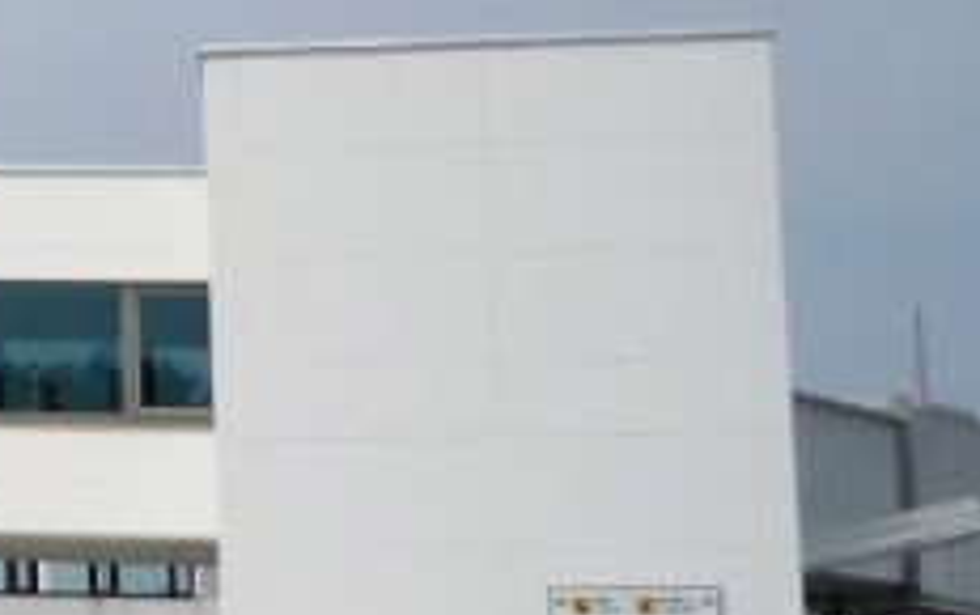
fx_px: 3476
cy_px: 108
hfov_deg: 14.3
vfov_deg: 10.1
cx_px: -751
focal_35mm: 130
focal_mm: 5.5
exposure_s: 1/800
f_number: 8
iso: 100
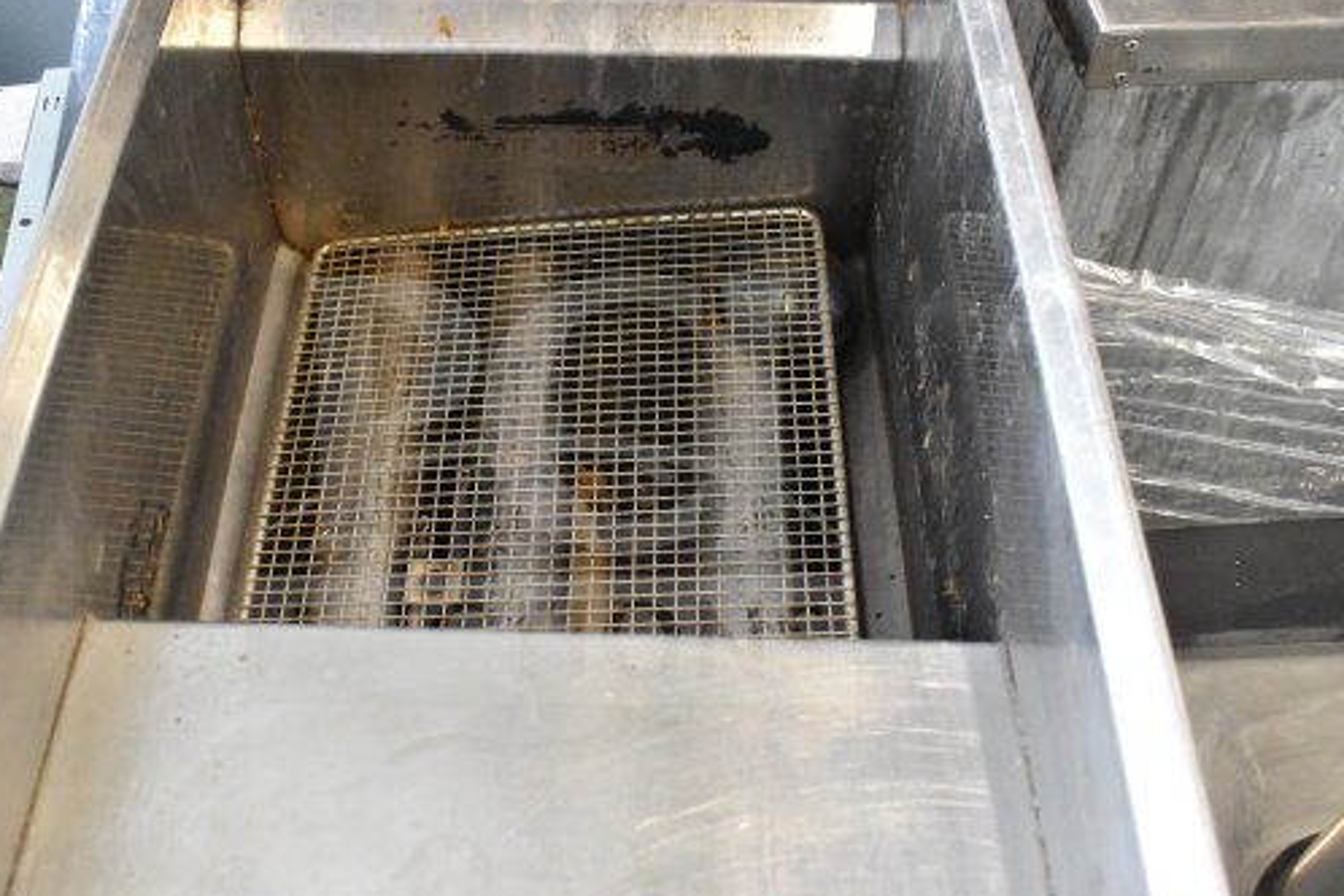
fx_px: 1441
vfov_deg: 34.5
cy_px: 490
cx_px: 548
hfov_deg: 49.7
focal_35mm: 39
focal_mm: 21
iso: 6400
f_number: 5.6
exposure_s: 1/125
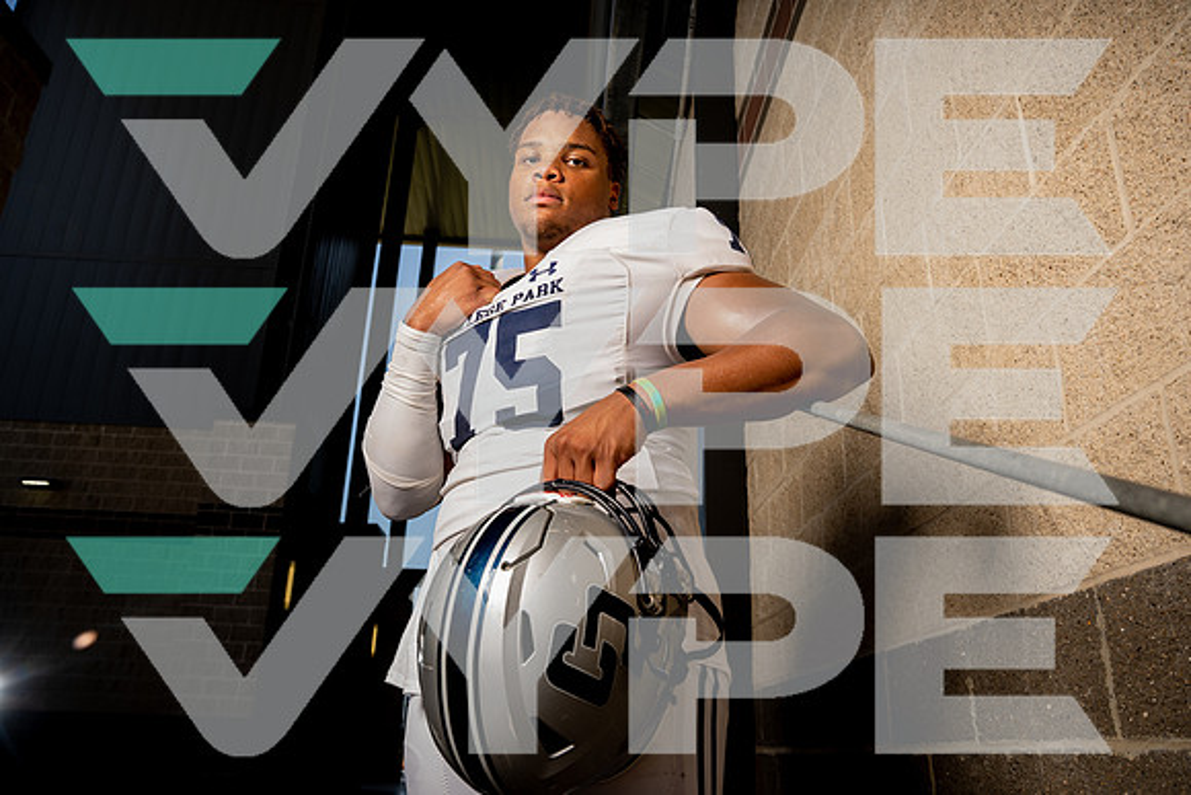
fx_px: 927
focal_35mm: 28
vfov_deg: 46.4
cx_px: 596
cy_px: 398
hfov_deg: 65.5
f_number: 6.3
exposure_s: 1/250
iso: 80
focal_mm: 28
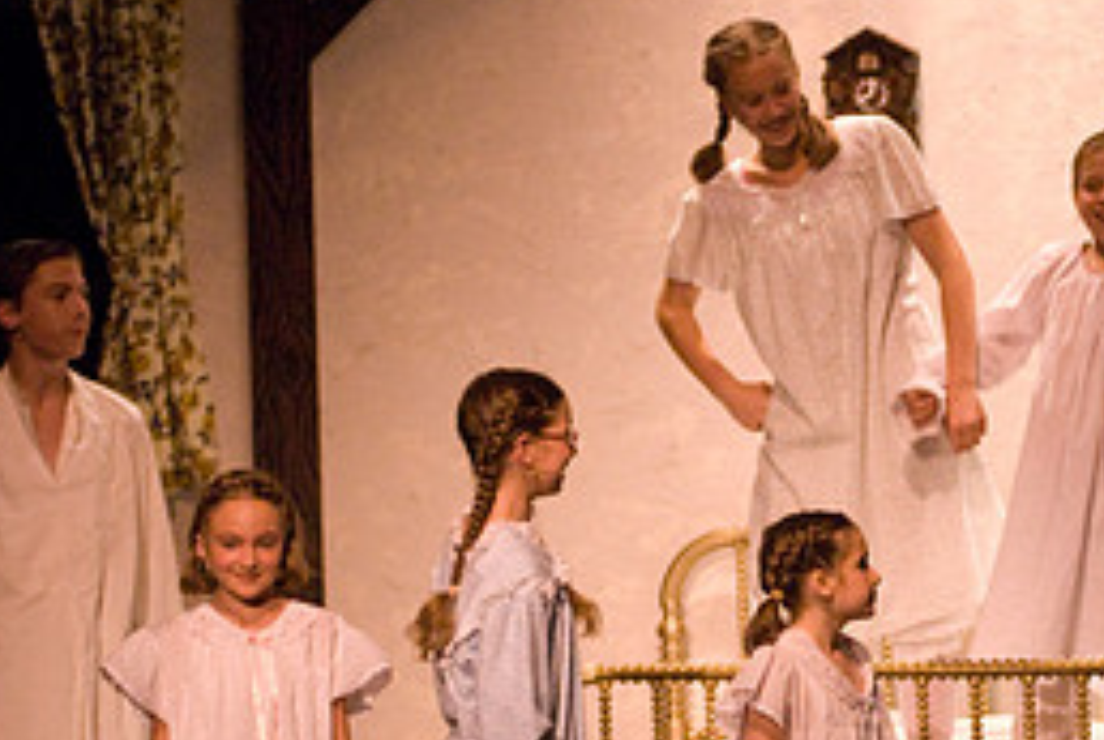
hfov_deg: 6.4
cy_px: 560
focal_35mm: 320
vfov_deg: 4.3
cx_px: 937
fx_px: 9834
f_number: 2.8
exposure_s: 1/125
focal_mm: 95
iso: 1600
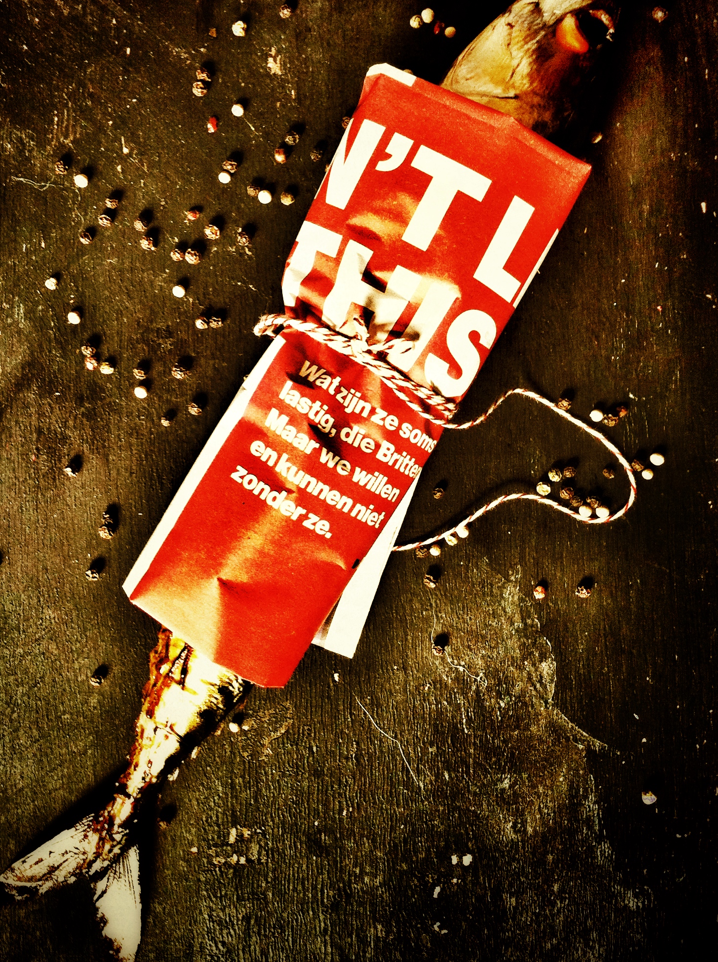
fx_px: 1275
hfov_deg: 31.4
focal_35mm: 46
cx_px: 317
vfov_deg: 41.1
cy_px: 386
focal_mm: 3.85
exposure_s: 1/24
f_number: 2.8
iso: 80
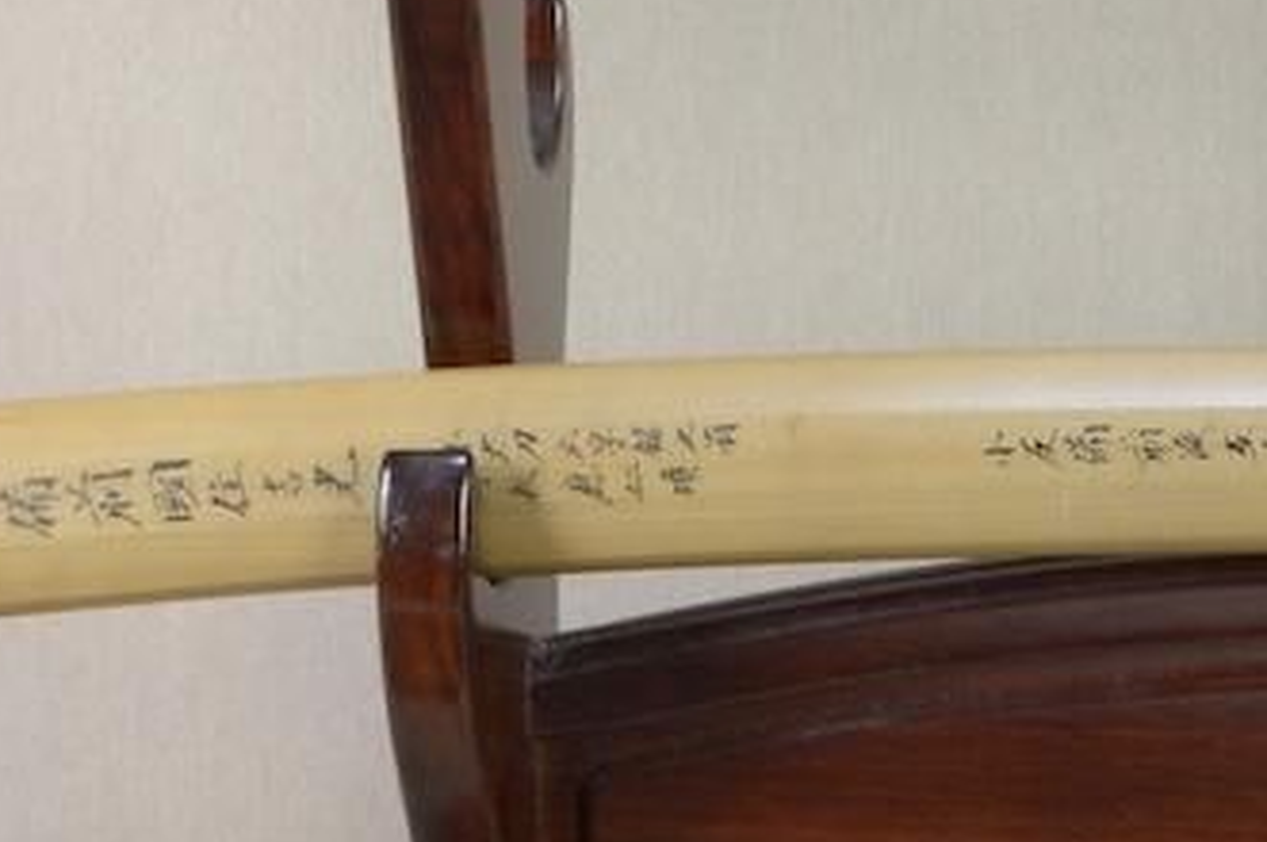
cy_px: -117
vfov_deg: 10.6
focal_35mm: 127
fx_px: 4465
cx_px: 1577
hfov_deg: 15.5
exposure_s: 1/2
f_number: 11
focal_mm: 20
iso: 400
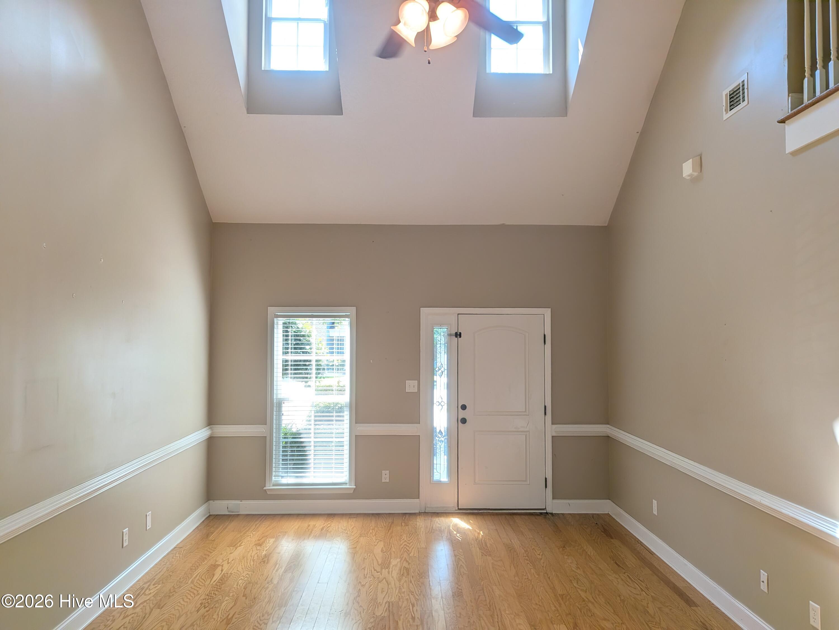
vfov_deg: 56.8
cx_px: 420
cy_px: 315
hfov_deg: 71.6
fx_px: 582
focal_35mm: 24
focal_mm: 4.53
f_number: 1.7
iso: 65
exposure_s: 1/151
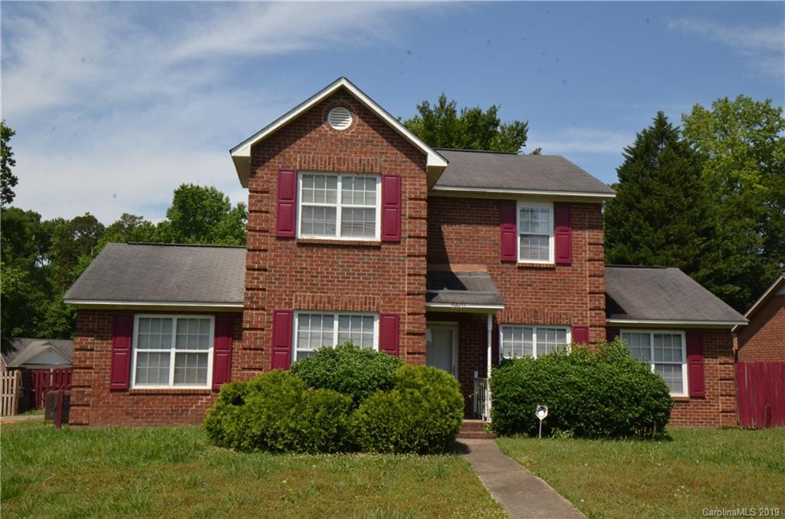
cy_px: 260
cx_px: 392
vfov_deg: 36.7
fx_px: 783
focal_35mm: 36
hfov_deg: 53.3
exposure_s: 1/250
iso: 640
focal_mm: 24
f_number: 20
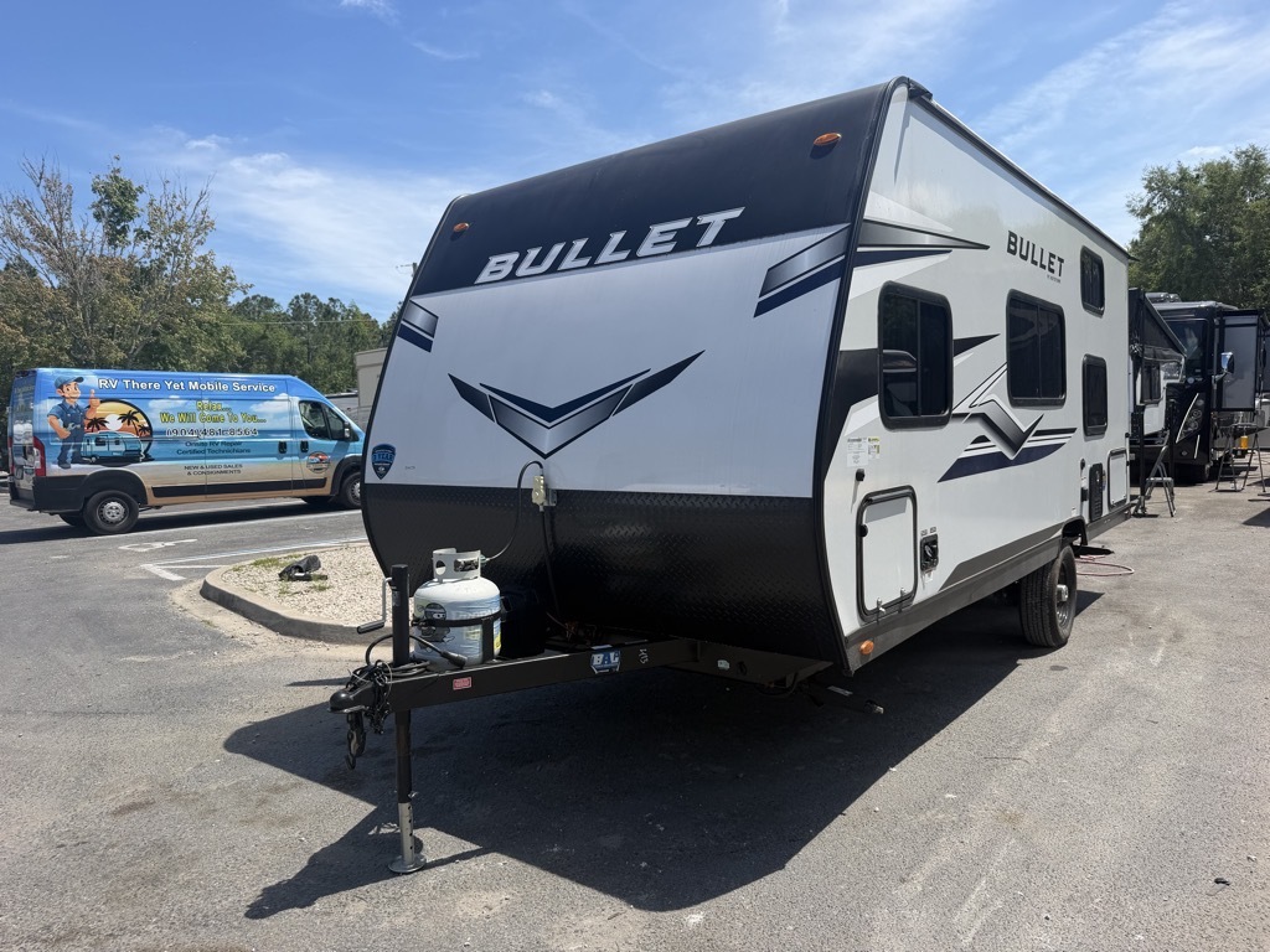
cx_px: 635
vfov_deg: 56.8
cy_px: 476
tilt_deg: -2.5
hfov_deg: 71.6
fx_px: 881
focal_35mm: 24
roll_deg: +1.3
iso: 80
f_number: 1.78
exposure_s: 1/3759
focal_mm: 6.76
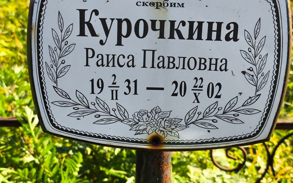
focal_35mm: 54
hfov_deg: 37.5
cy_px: 96
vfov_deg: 24.0
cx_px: 148
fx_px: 431
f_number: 1.7
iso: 50
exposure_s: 1/377
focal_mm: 4.71
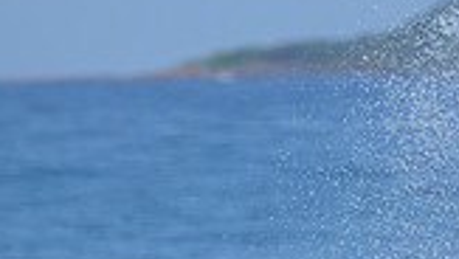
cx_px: 791
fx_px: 25434
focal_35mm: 2088
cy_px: 460
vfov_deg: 0.6
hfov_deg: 1.0
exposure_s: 1/2000
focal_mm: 560
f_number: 11
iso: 720
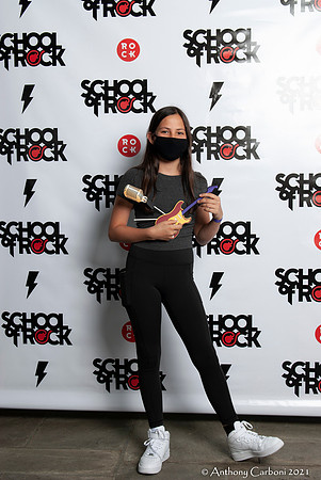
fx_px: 701
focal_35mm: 52
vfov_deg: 37.8
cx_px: 160
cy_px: 240
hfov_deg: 25.8
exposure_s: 1/200
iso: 100
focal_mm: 35
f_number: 5.6
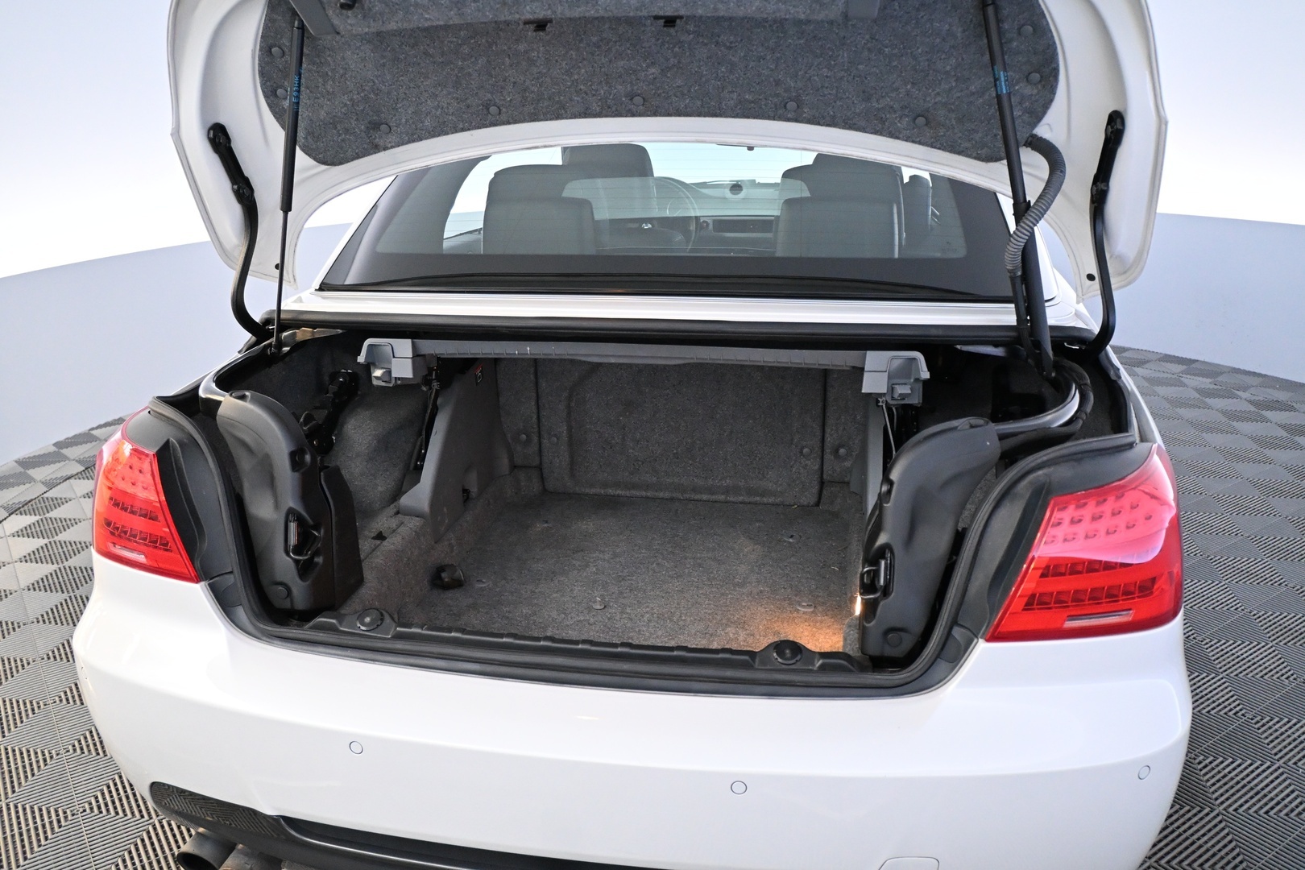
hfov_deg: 63.2
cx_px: 652
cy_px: 435
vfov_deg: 44.6
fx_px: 1060
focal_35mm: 29
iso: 3200
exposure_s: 1/125
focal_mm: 19.5
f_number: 3.8
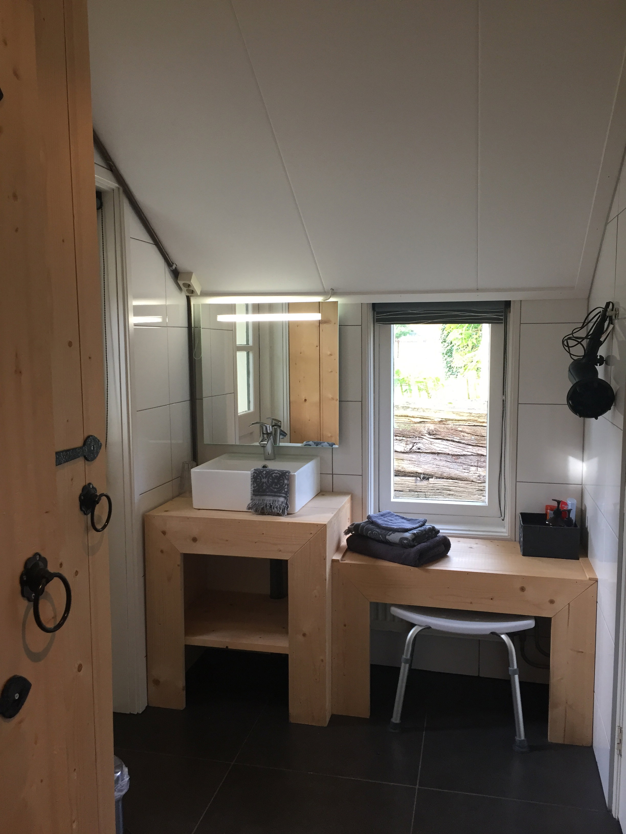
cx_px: 313
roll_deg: +0.9
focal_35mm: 29
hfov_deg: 48.2
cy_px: 417
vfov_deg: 61.7
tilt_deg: -5.0
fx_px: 699
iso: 50
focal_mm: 4.15
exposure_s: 1/33
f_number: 2.2
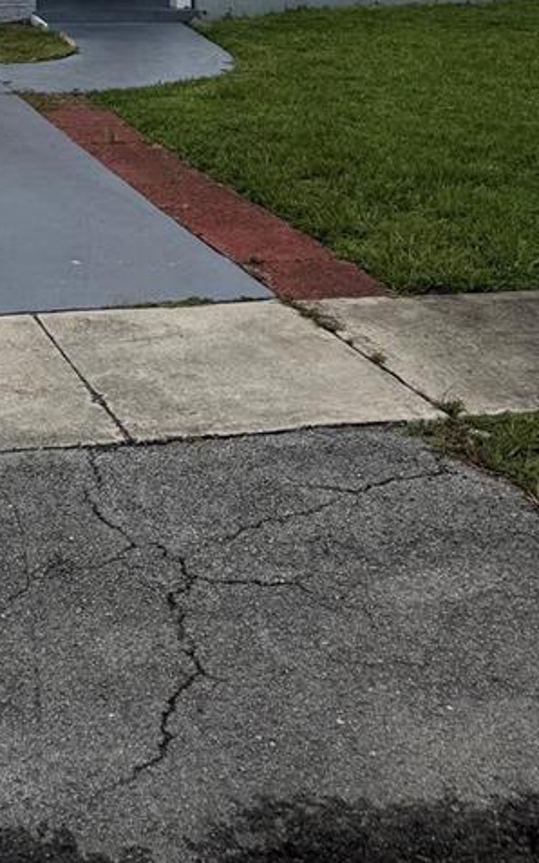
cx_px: -36
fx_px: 1505
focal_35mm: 64
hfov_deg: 19.5
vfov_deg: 27.6
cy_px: -203
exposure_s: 1/7937
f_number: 1.78
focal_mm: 6.76
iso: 80
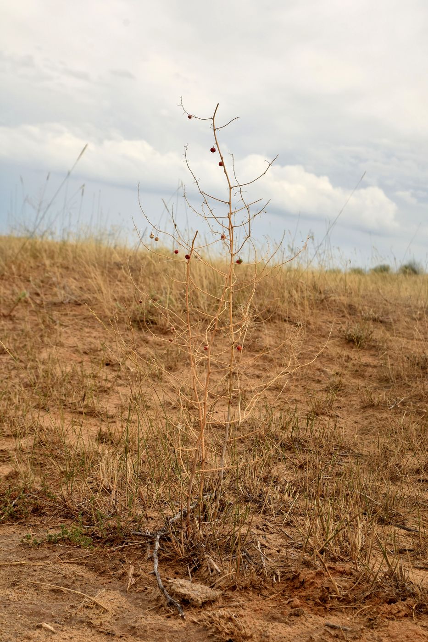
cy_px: 321
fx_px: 1070
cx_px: 214
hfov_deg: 22.6
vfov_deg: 33.4
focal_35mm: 60
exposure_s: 1/400
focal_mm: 40
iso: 250
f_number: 10
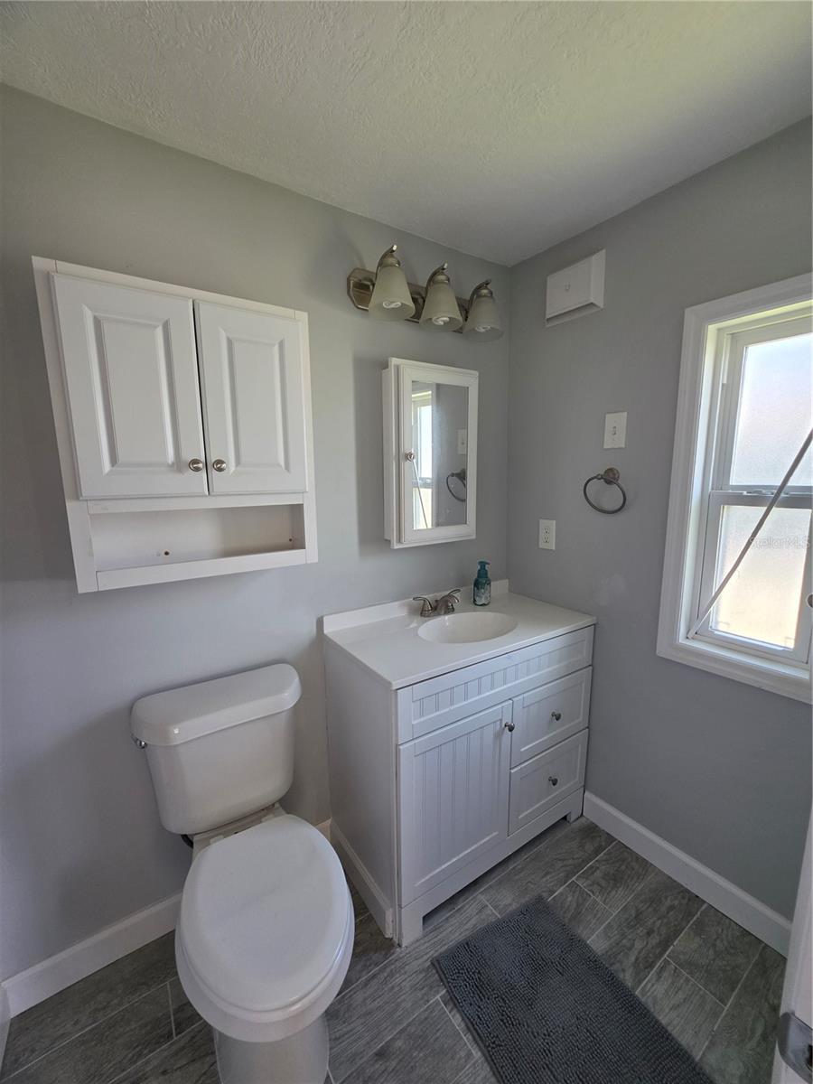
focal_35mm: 13
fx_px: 407
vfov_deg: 106.2
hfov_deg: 89.9
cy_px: 542
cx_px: 406
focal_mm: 2.2
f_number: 1.9
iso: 125
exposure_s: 1/120
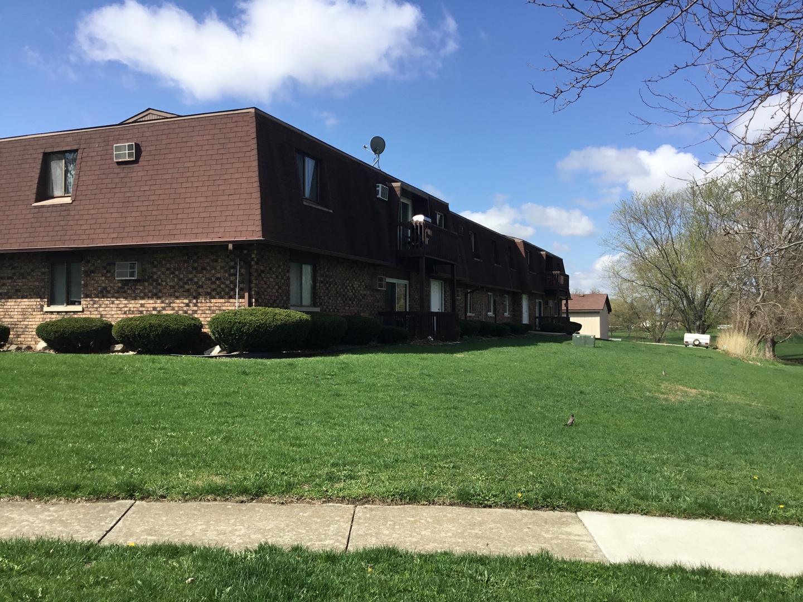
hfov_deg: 58.4
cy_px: 301
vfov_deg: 45.4
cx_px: 402
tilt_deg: +2.3
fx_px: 719
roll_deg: +0.0
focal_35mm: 31
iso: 25
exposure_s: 1/1087
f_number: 2.4
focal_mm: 3.3
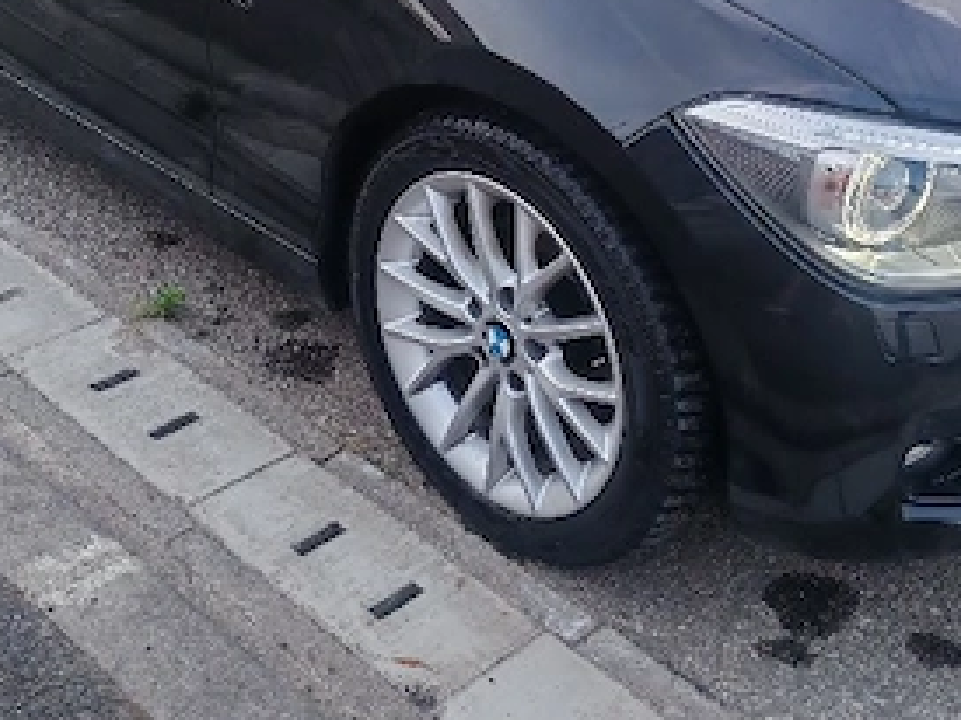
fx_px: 1637
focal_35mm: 59
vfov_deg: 24.1
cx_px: 535
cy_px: 63
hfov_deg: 32.7
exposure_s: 1/132
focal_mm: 5.52
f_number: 1.95
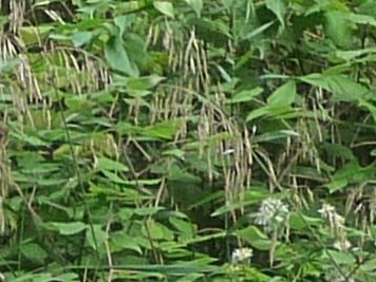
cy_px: -507
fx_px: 2998
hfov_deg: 6.8
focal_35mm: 276
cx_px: -474
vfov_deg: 5.1
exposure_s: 1/160
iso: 160
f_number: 3.4
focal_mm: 5
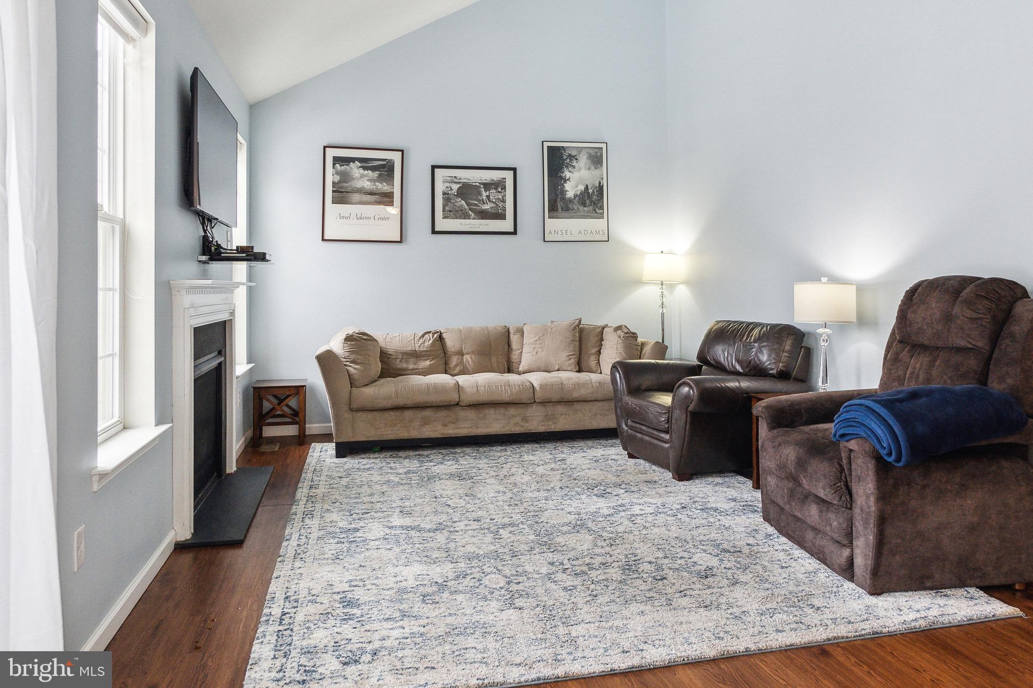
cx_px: 516
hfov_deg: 73.7
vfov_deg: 53.1
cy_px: 344
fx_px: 689
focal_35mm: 24
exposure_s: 1/200
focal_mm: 16
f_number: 4
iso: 2000
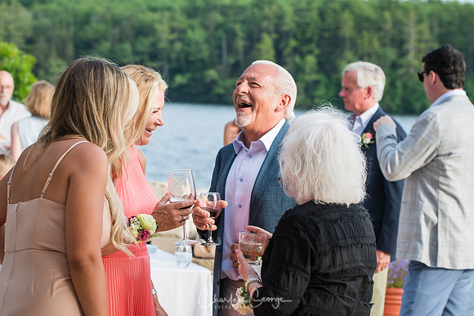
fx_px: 1383
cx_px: 237
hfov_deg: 19.5
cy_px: 158
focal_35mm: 105
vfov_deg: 13.0
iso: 200
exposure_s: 1/320
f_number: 4
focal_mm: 70
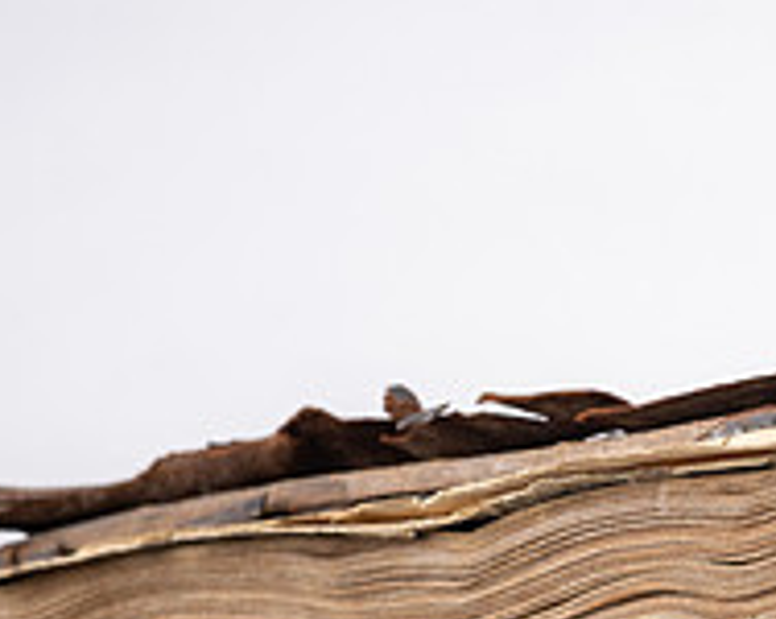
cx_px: 1164
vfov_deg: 8.8
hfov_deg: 10.7
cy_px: 749
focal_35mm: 174
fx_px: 3992
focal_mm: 60
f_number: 13
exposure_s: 1/125
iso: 100
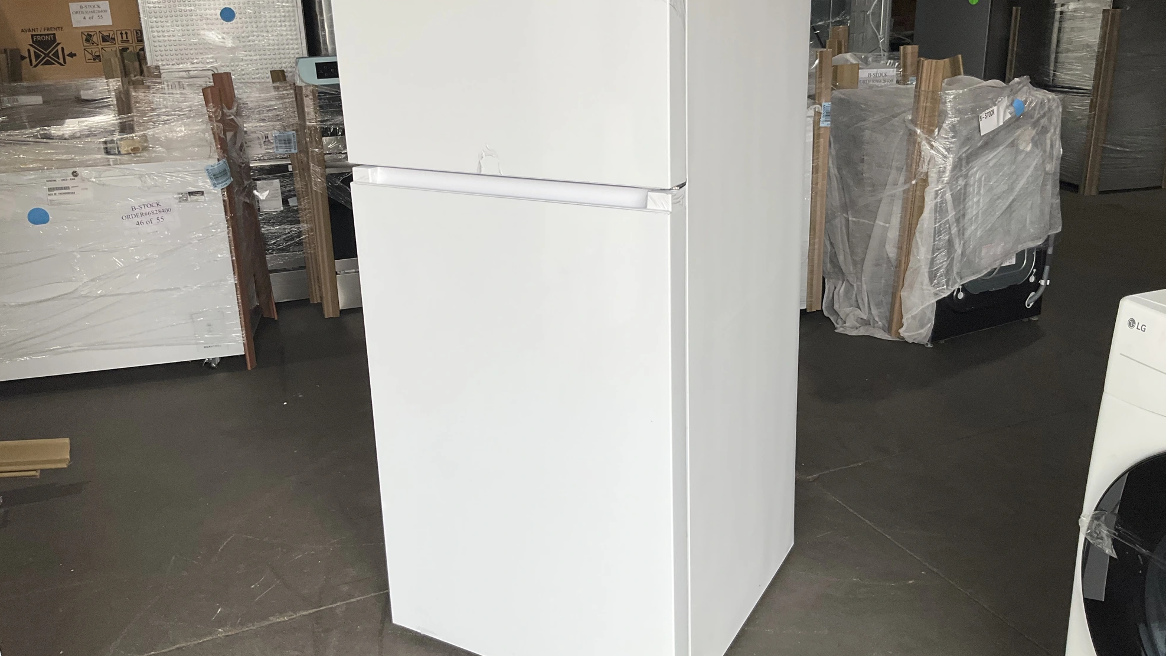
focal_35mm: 32
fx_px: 989
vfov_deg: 36.6
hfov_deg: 61.0
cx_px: 583
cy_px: 270
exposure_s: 1/394
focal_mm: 3
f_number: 1.8
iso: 25
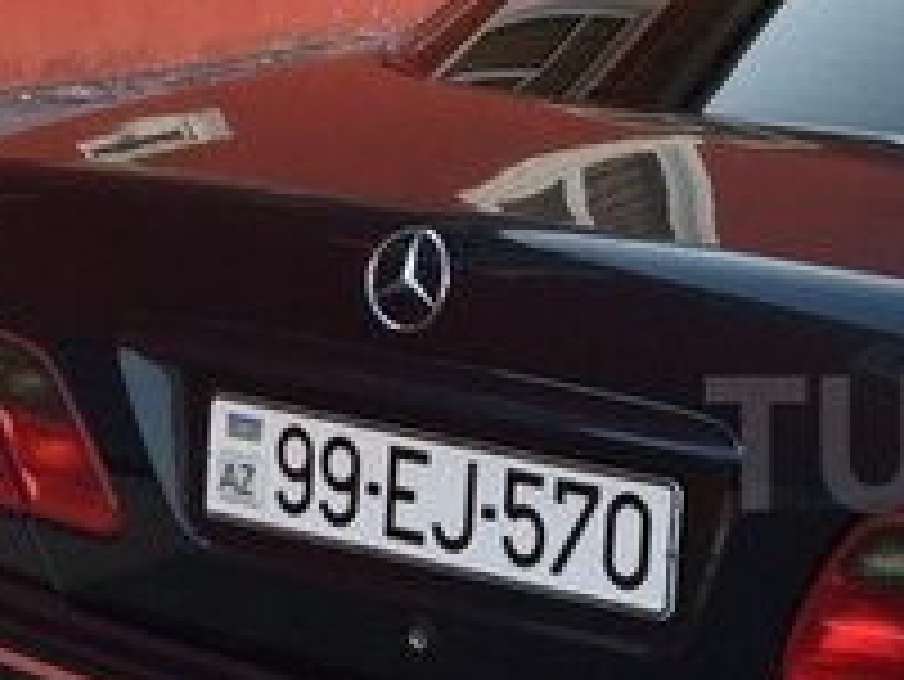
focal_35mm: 95
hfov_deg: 19.1
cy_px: 444
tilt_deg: -15.1
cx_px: 1165
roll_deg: -1.5
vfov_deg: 15.6
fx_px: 2482
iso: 32
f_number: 2.2
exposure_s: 1/313
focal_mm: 4.15
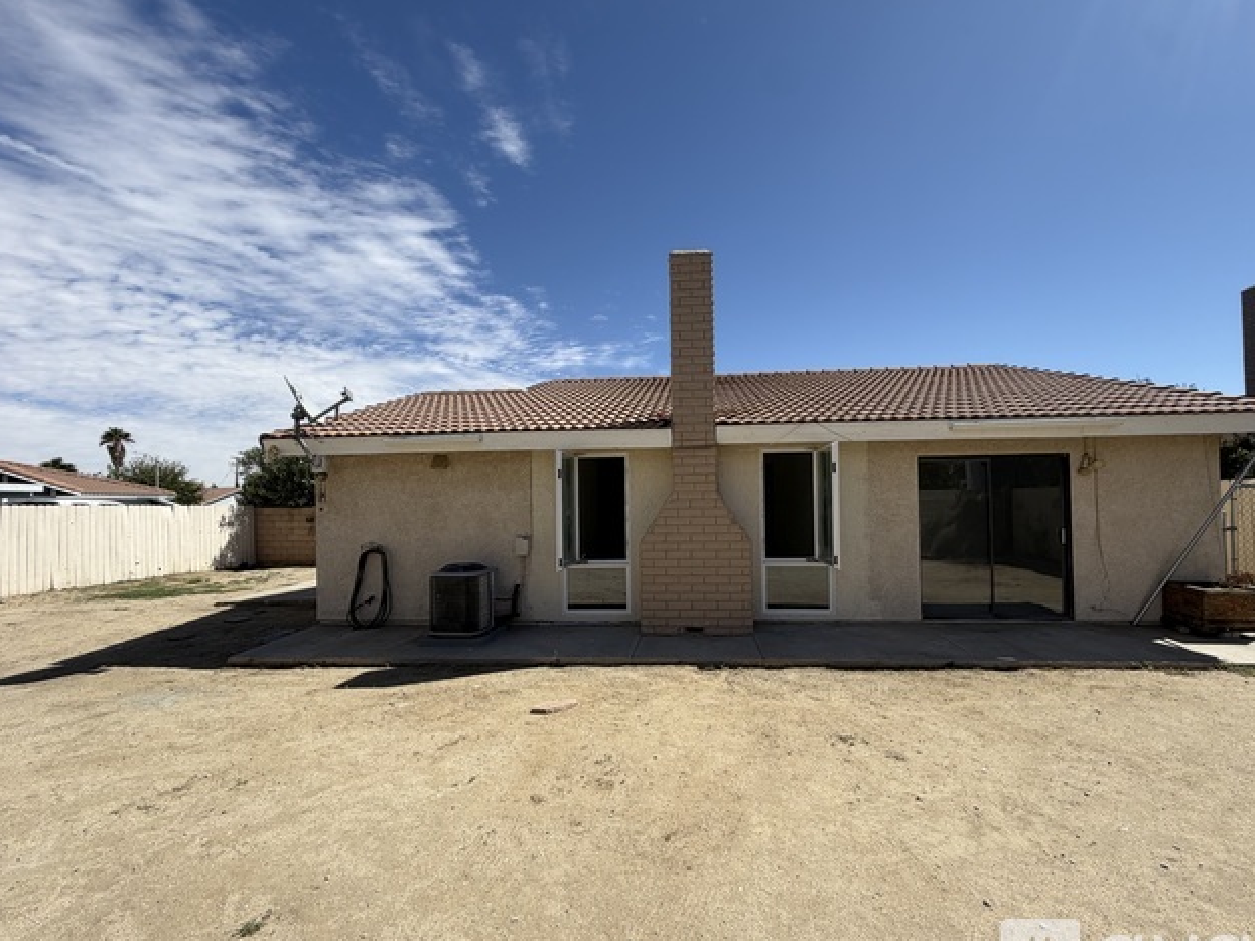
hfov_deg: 98.1
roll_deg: +0.7
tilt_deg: +1.3
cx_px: 654
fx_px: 544
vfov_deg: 81.7
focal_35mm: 15
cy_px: 496
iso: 20
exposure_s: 1/1087
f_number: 2.2
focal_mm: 2.22
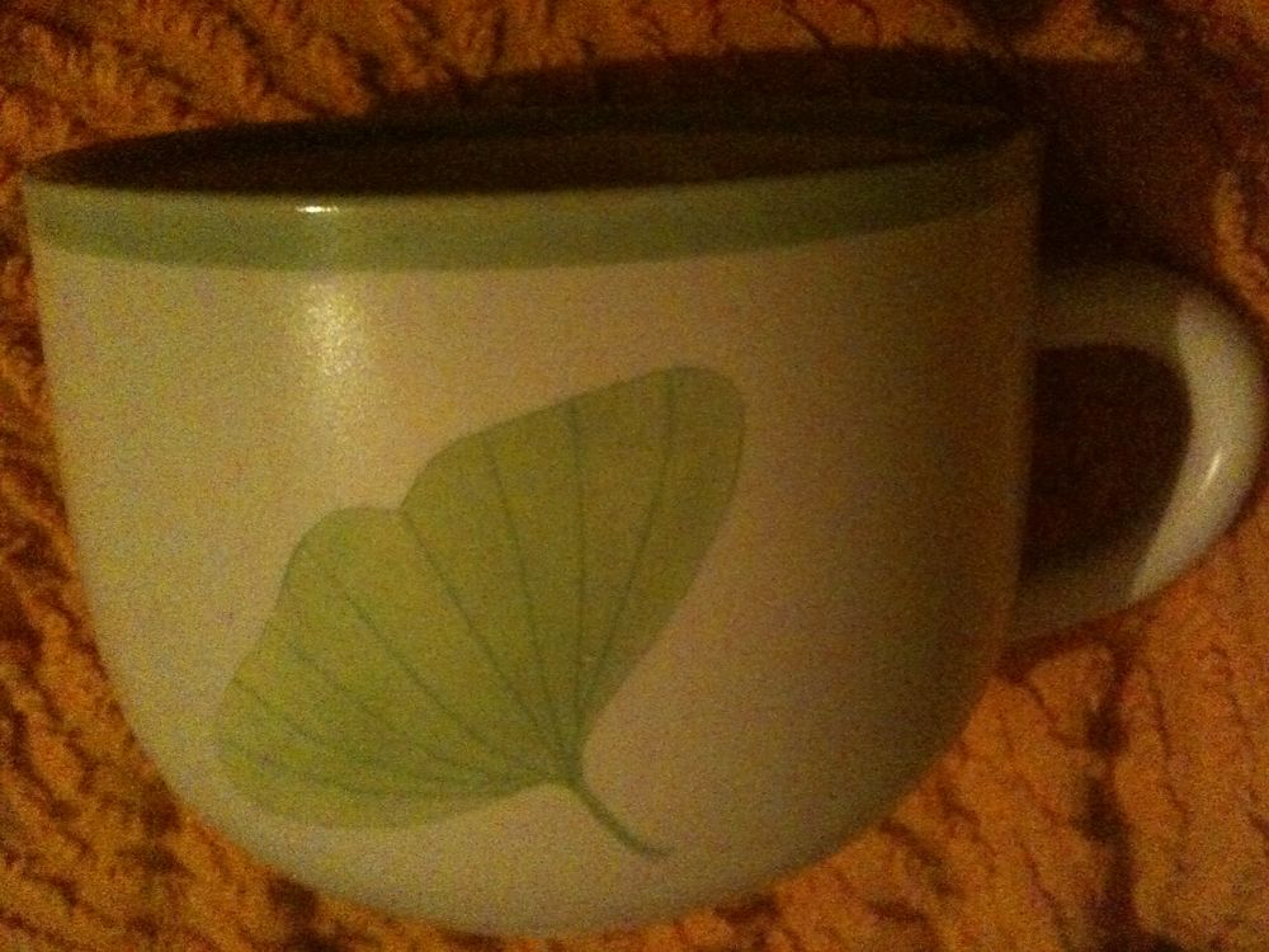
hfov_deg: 52.6
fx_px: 1283
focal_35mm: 35
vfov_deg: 40.7
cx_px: 634
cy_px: 476
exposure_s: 1/10
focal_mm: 3.85
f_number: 2.8
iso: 1000
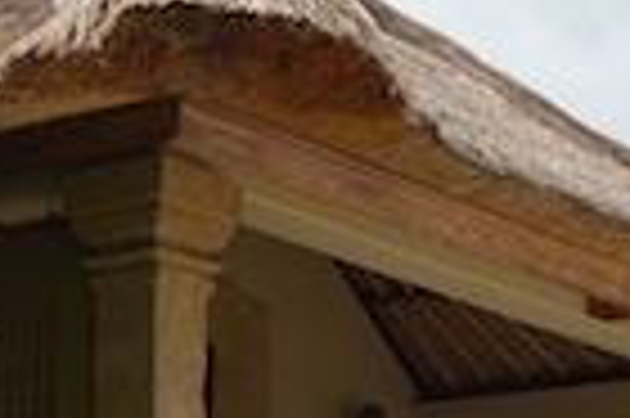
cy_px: 499
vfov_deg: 11.2
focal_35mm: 120
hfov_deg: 17.0
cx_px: 454
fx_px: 2098
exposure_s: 1/2000
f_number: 2.5
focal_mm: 10.4
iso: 125
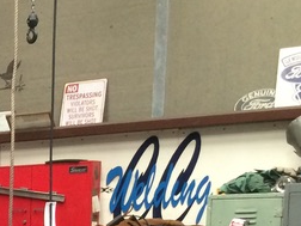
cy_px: 390
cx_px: -272
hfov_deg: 14.0
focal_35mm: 122
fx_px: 1061
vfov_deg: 11.4
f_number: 2.2
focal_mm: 4.12
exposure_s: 1/30
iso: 64
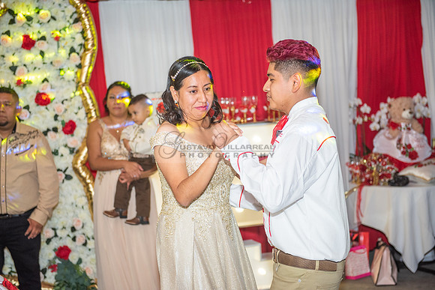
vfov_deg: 21.9
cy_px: 145
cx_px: 218
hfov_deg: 32.4
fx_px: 749
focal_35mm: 62
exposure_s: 1/160
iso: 800
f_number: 3.2
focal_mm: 62
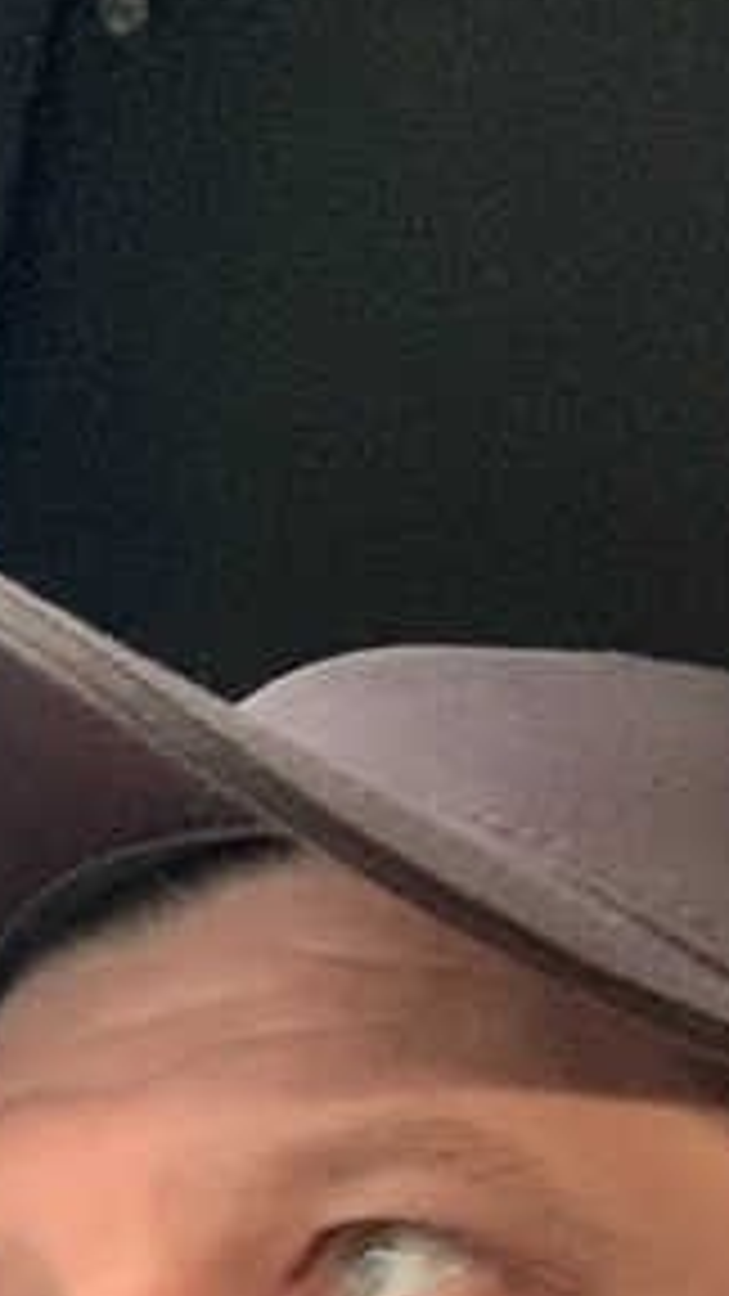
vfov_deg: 20.6
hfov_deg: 12.5
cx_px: 274
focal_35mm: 97
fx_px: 3333
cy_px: 1548
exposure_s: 1/30
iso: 320
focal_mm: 2.87
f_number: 2.2
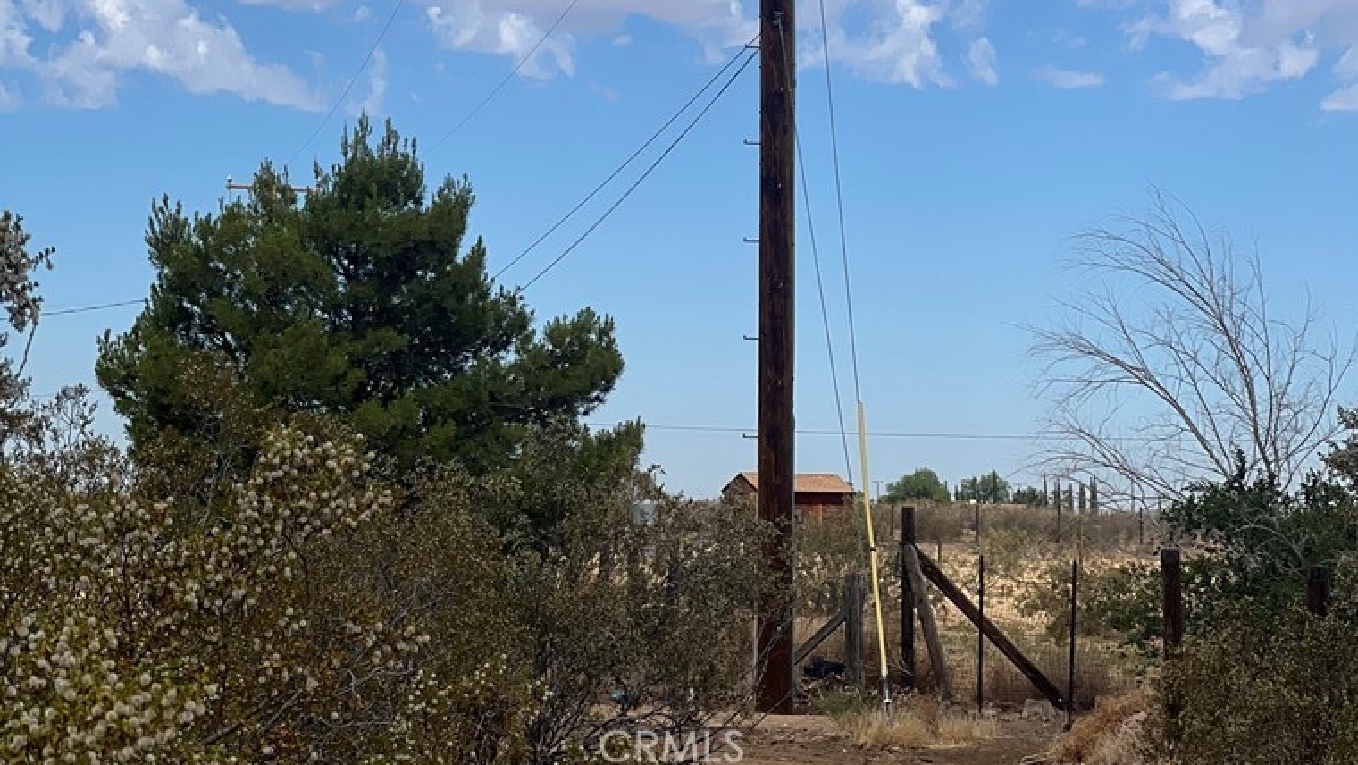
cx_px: 683
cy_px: -143
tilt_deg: +9.4
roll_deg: -1.2
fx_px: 4070
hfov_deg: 18.9
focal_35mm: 113
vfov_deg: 10.6
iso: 32
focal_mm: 9
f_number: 2.8
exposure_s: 1/1531
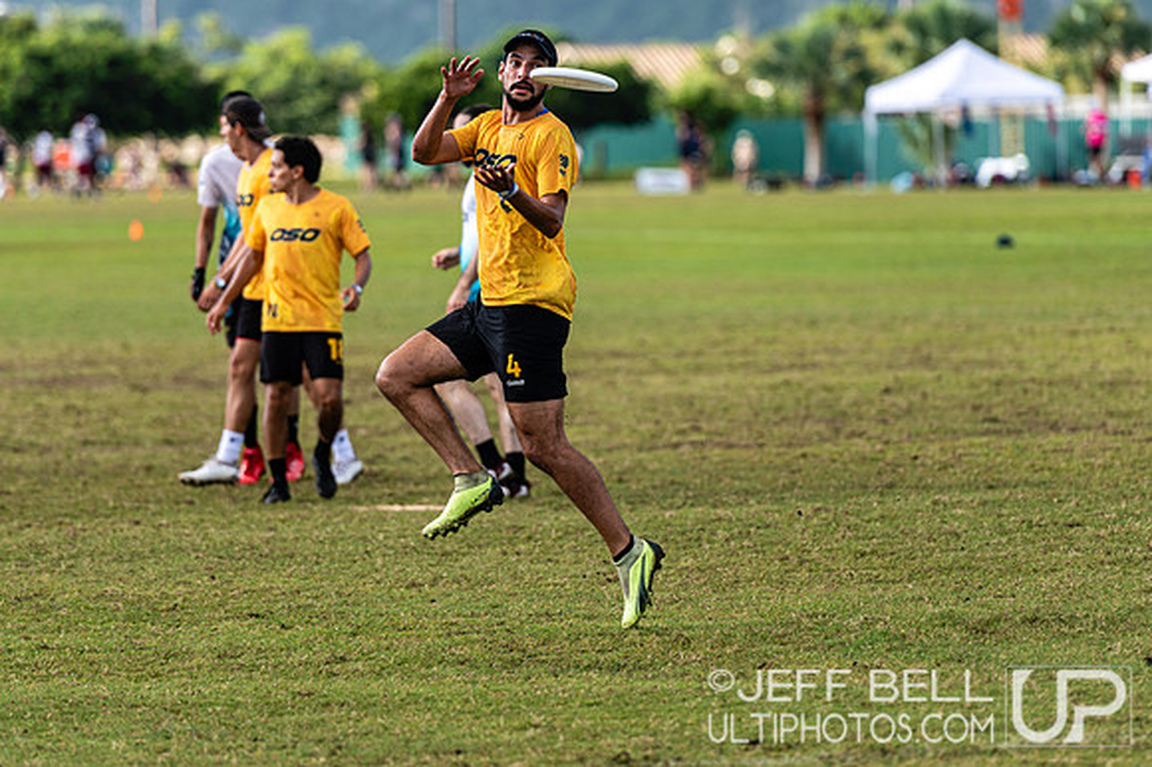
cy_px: 277
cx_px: 548
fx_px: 9303
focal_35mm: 291
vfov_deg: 4.7
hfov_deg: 7.1
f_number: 3.2
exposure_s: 1/1000
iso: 100
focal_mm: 200
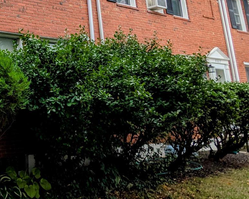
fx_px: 302
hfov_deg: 36.5
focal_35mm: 41
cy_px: 43
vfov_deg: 35.4
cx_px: -36
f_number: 2.2
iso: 54
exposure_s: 1/1010
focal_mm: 2.35
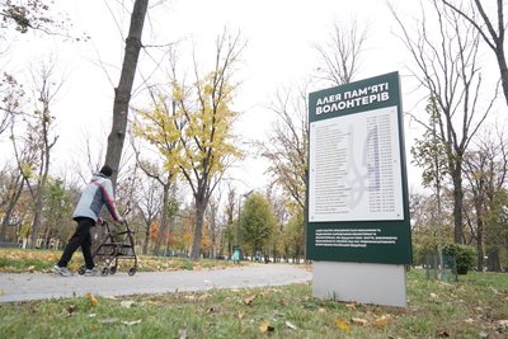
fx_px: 339
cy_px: 170
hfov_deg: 73.7
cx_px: 254
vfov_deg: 53.2
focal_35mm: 24
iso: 1000
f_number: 4
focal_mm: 24
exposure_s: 1/1000
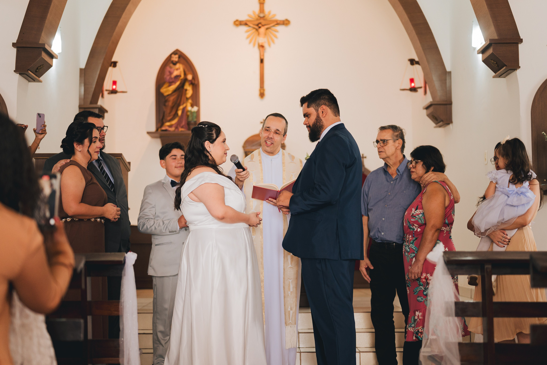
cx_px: 261
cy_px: 189
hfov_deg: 37.8
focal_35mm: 53
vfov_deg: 25.7
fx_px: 800
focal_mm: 50
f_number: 1.8
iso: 1600
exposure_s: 1/320
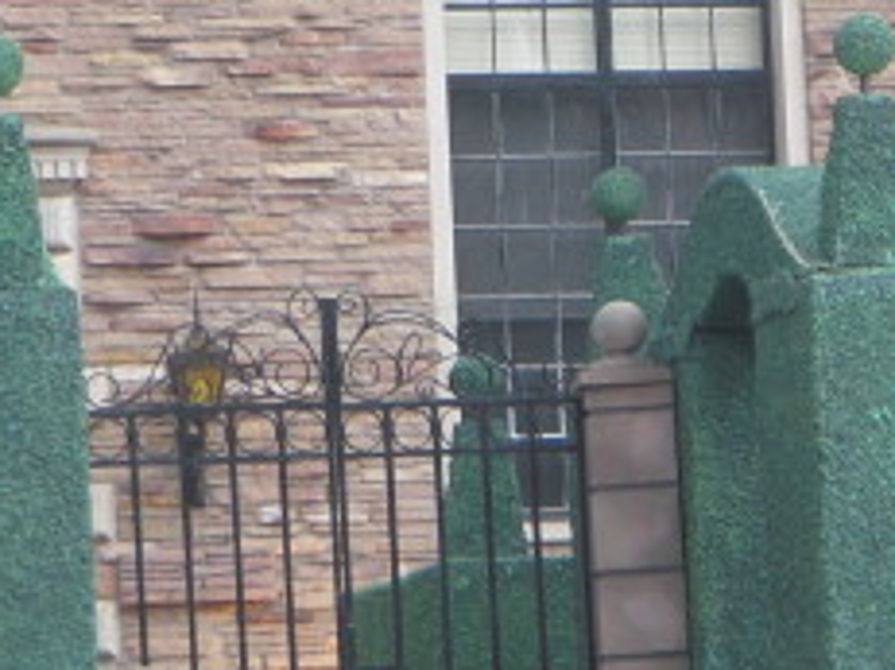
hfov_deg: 6.7
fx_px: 7597
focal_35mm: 294
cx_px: 887
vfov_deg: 5.1
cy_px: 329
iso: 100
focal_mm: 14.1
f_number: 4
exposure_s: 1/60
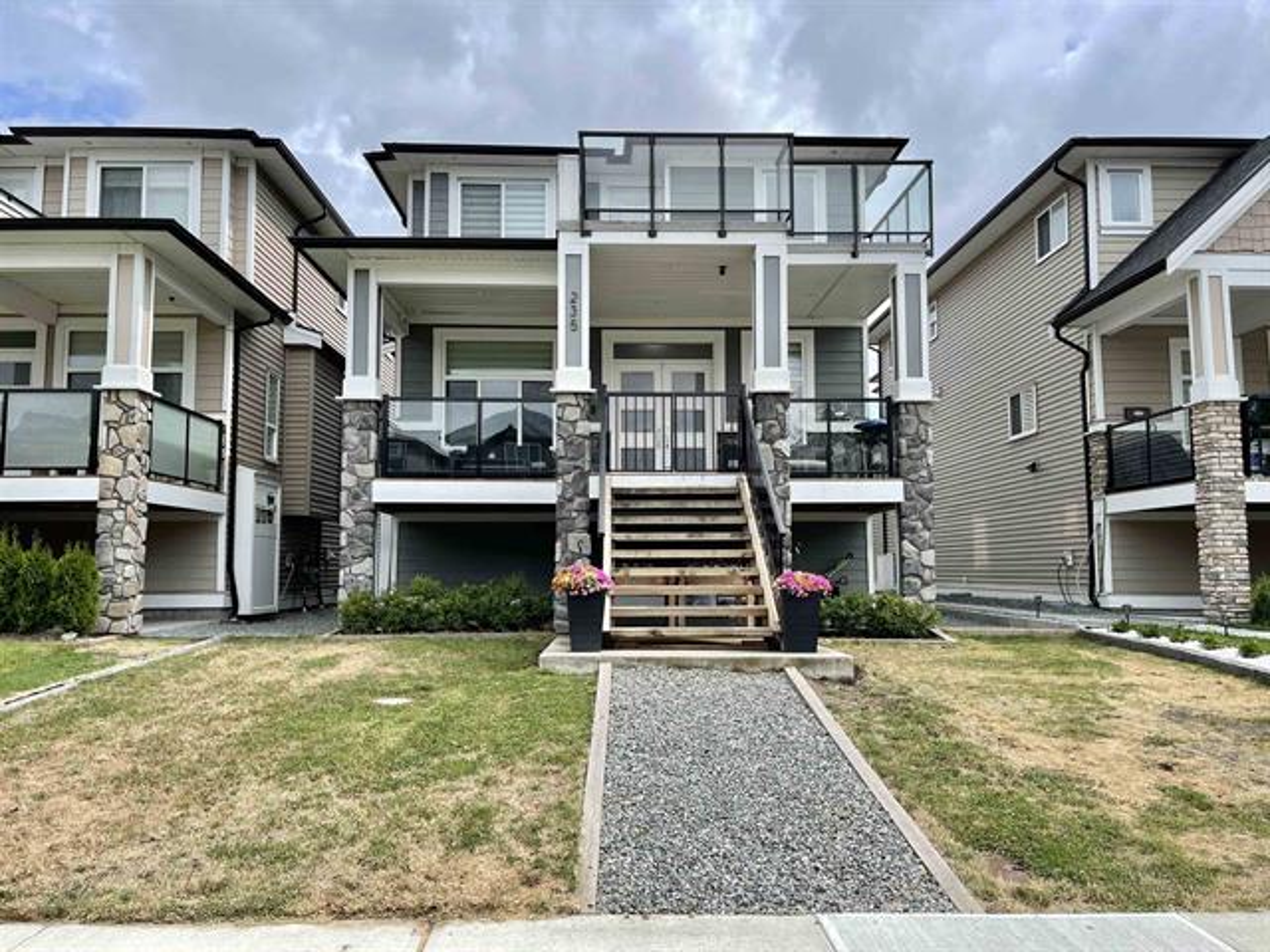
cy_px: 476
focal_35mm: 26
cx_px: 635
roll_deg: +0.6
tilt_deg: +5.7
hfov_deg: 67.3
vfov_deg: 53.1
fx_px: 954
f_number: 1.6
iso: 32
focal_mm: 5.1
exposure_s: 1/2012
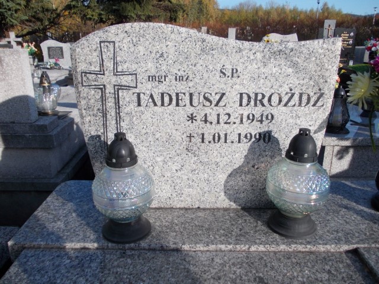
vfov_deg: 49.7
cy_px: 142
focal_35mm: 28
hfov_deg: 63.4
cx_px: 190
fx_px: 307
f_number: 2.7
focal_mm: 4
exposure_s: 1/1000
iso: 80
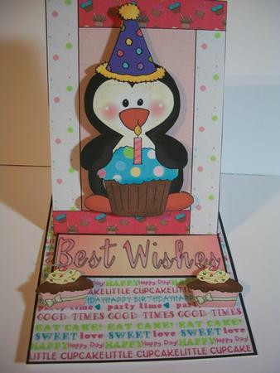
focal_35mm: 35
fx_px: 377
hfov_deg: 40.7
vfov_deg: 52.6
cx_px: 140
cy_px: 186
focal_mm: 6.3
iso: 160
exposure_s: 1/20
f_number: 3.1
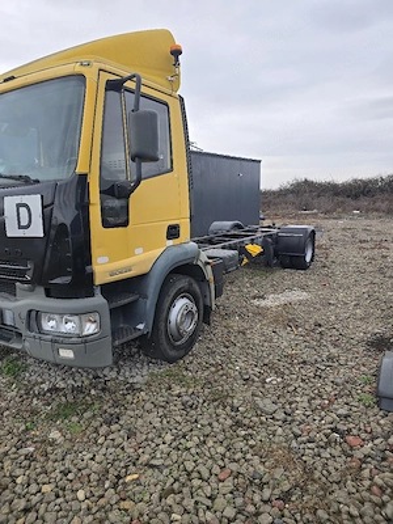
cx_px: 196
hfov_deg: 58.9
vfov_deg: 73.9
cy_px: 262
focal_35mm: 23
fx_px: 348
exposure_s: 1/182
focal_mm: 6.3
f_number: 1.7
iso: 20
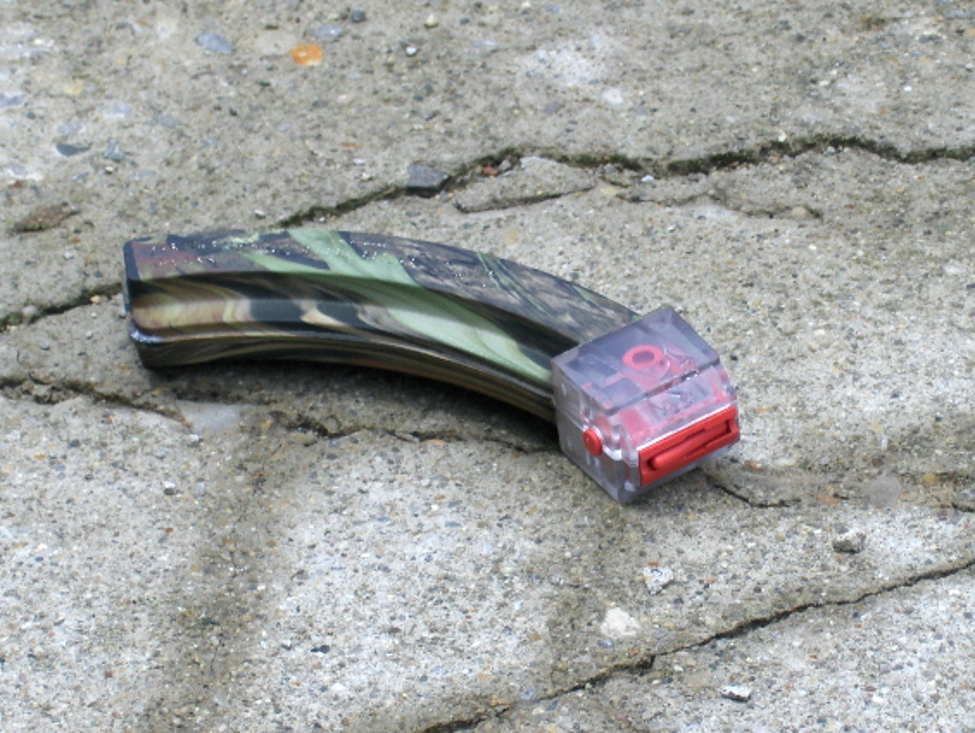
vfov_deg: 14.1
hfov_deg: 18.7
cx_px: 488
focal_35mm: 105
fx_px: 2961
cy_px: 366
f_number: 5
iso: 100
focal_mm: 22.5
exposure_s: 1/293
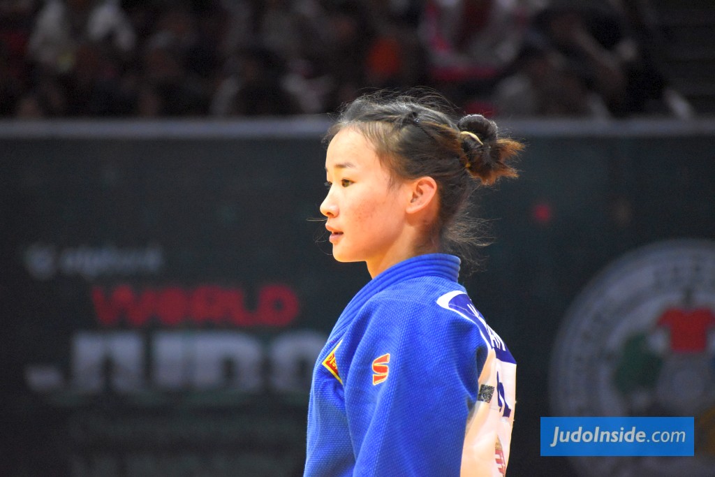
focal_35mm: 360
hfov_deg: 5.7
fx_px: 7151
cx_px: 358
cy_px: 238
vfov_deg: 3.8
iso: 6400
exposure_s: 1/500
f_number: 7.1
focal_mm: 240
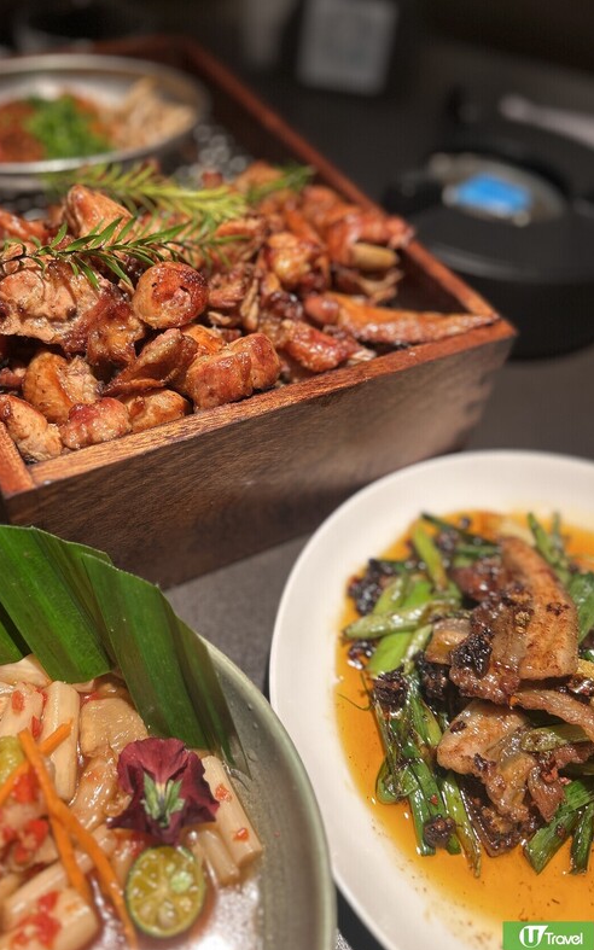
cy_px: 480
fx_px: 725
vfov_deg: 66.5
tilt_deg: -50.4
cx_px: 237
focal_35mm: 28
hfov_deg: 44.3
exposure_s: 1/100
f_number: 1.5
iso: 100
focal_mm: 5.7
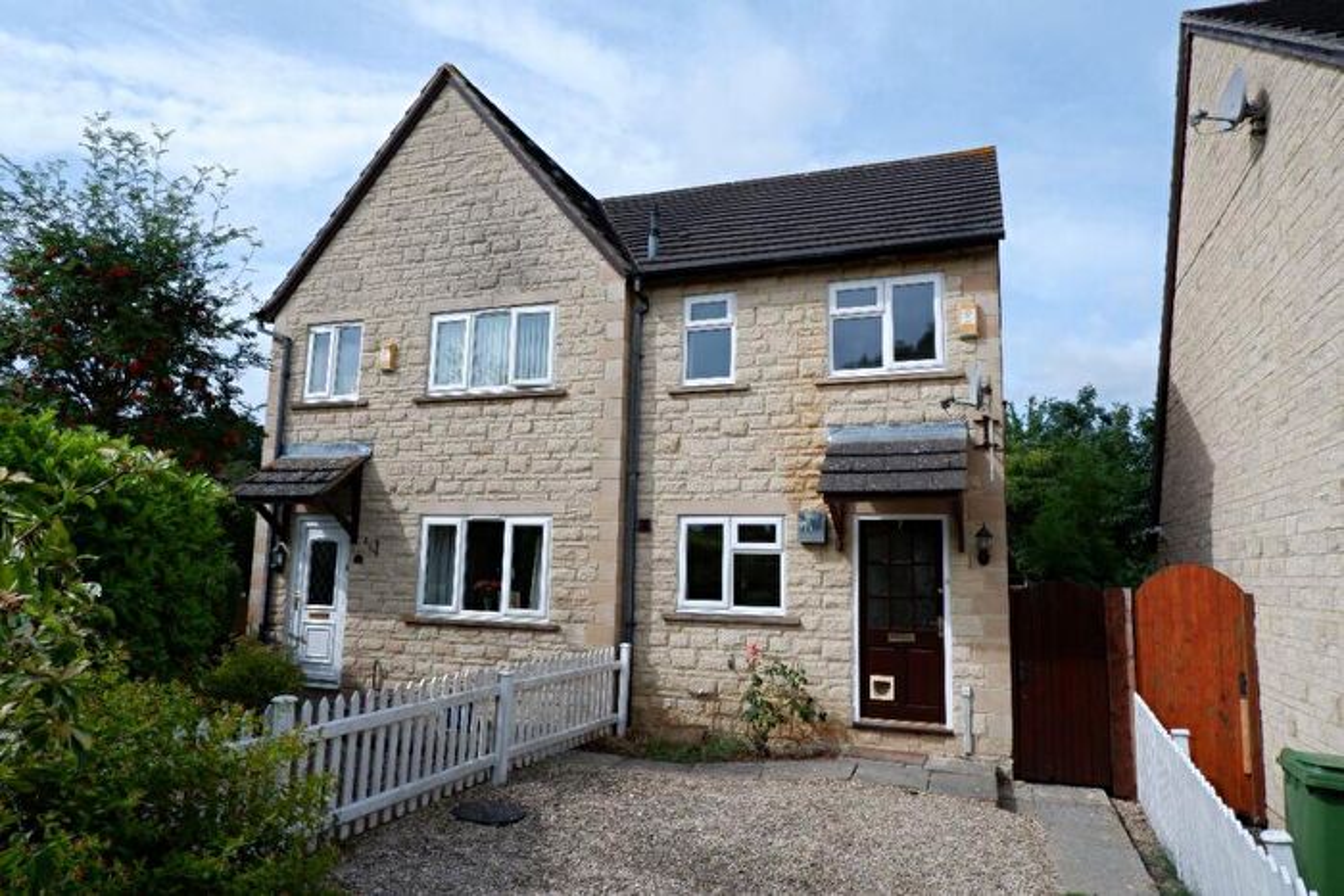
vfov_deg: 55.1
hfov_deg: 76.1
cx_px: 672
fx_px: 859
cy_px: 448
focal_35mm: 23
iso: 200
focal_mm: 15
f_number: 14
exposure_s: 1/150
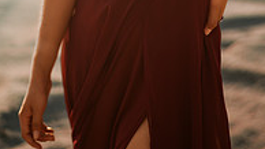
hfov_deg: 15.2
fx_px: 990
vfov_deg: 8.3
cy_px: -124
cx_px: 146
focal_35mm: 141
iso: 100
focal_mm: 58
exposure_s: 1/8000
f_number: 1.4
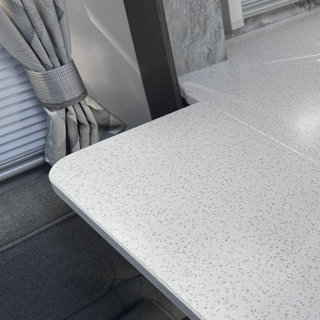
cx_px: 324
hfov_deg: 30.4
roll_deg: +2.4
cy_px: 218
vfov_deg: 32.5
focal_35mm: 52
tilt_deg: -35.3
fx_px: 544
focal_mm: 6.86
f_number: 1.78
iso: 80
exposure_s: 1/611
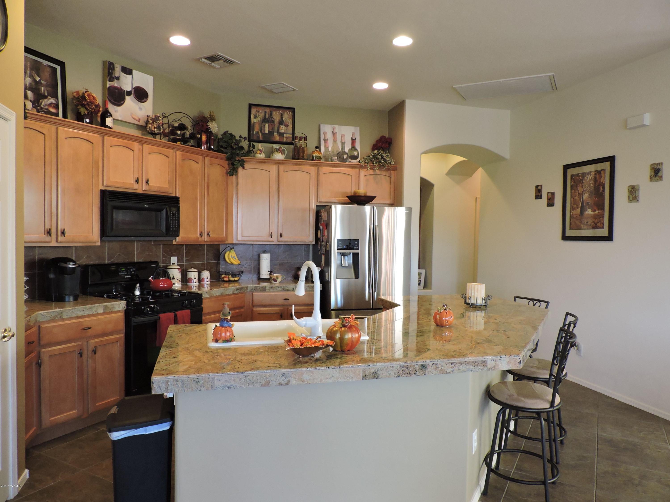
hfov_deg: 71.6
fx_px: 465
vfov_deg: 56.8
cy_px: 251
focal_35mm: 24
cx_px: 335
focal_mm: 4.3
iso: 360
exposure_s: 1/30
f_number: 3
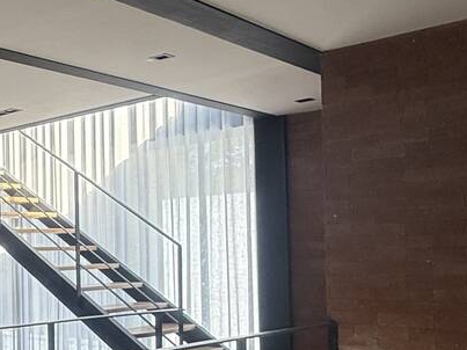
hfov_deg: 31.2
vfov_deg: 28.8
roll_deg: +0.8
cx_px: -114
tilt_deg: +2.5
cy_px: 247
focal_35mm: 50
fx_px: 674
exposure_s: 1/135
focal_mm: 2.22
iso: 50
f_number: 2.2
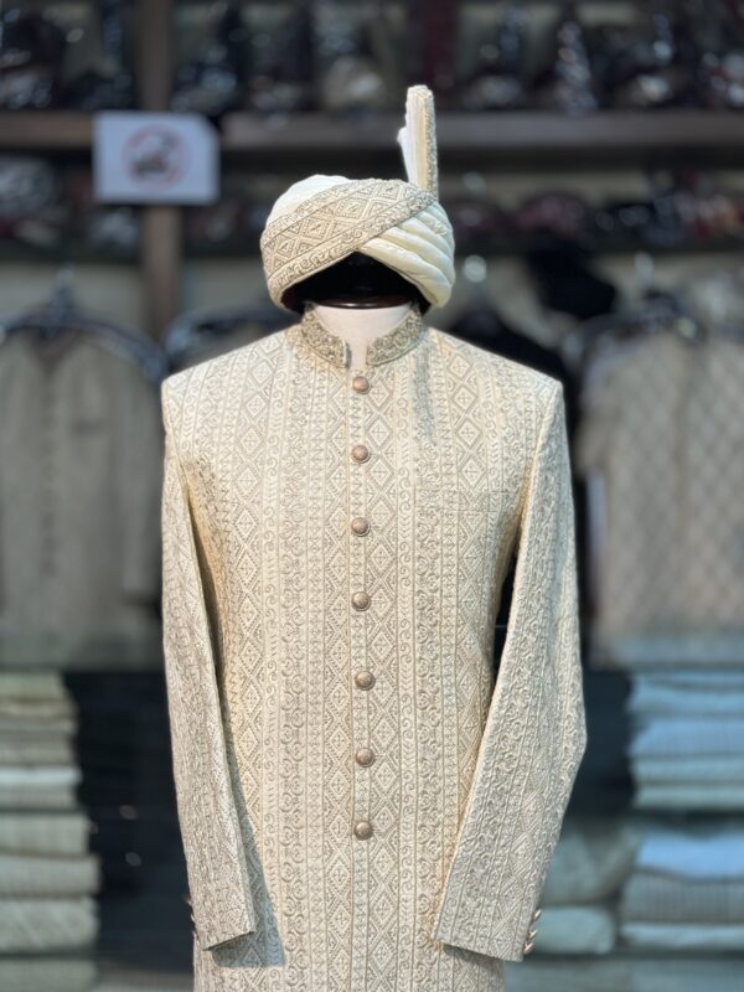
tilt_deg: -5.1
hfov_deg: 30.3
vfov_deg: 39.7
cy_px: 496
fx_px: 1376
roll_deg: -1.1
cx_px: 372
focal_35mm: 48
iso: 64
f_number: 1.78
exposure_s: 1/110
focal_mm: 6.86
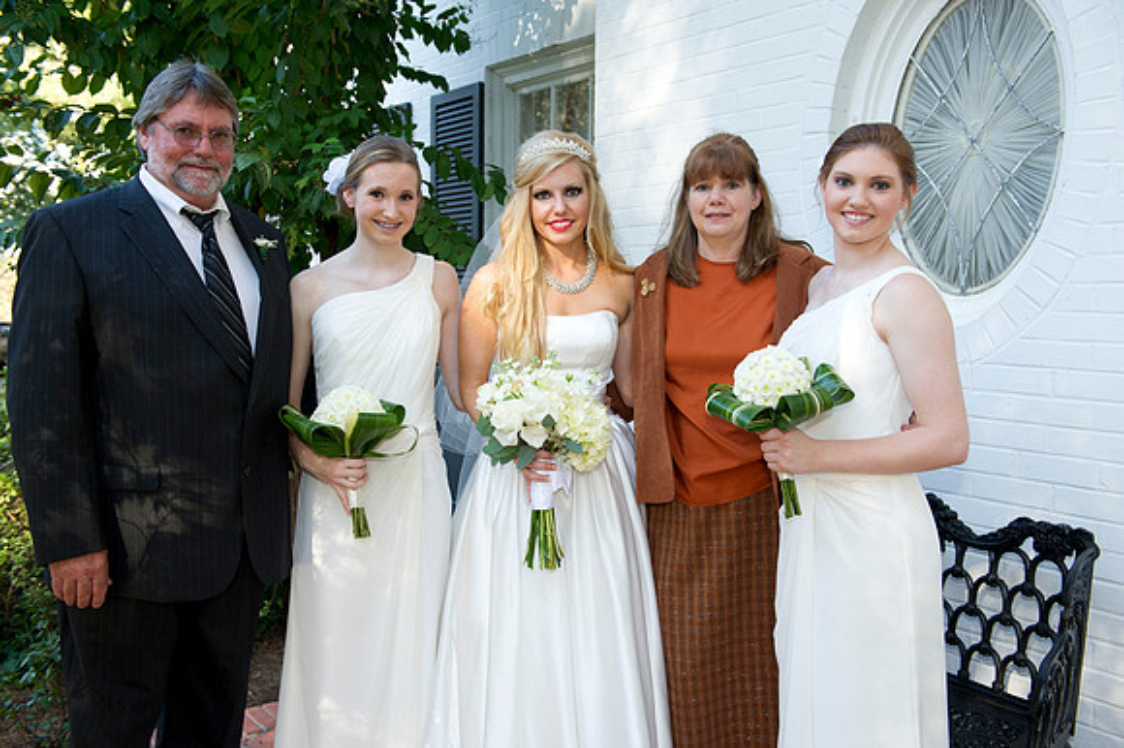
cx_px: 562
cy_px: 374
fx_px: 1092
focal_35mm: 35
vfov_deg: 37.8
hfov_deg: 54.5
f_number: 5.6
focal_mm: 35
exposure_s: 1/160
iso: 500
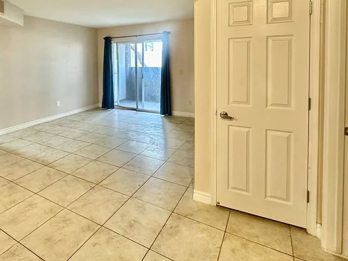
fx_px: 221
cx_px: 138
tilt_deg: -1.0
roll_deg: +0.5
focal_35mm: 22
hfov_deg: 75.5
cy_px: 68
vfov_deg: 58.2
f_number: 2.2
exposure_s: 1/60
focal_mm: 2.22
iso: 320
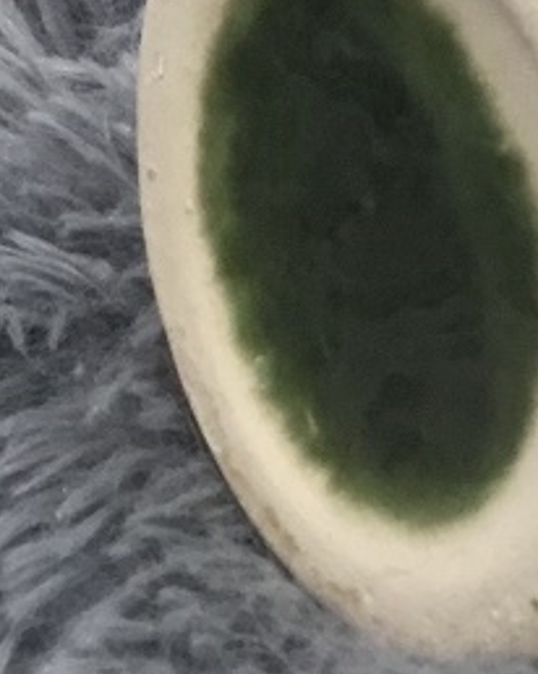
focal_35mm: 141
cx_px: 964
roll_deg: +2.9
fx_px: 2810
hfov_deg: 10.3
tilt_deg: -14.1
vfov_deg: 12.5
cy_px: -517
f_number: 2.4
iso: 125
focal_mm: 3.3
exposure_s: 1/33
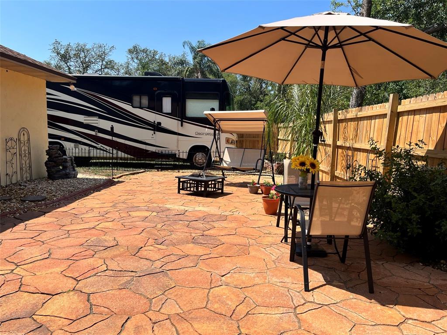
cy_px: 168
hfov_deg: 67.3
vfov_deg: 53.1
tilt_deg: -7.1
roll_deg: -0.2
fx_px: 336
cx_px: 224
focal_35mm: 26
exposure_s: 1/2513
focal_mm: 5.1
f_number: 1.6
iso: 50
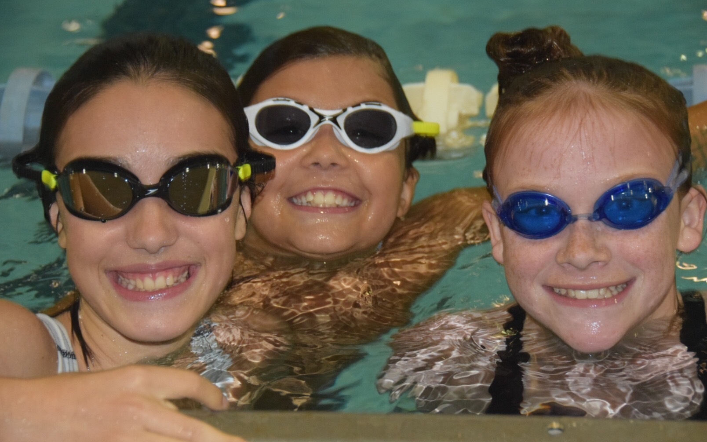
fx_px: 2226
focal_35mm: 116
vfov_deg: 11.3
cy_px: 210
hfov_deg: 18.0
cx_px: 353
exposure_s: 1/60
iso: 3200
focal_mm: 75
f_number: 5
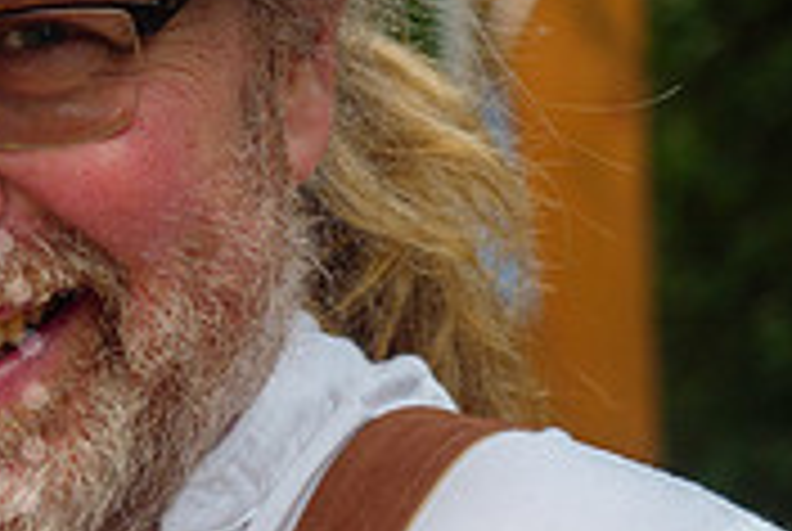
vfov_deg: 4.9
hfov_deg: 7.1
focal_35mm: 284
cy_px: 403
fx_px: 6258
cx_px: -382
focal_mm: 40
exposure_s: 1/1000
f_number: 2.8
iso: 200
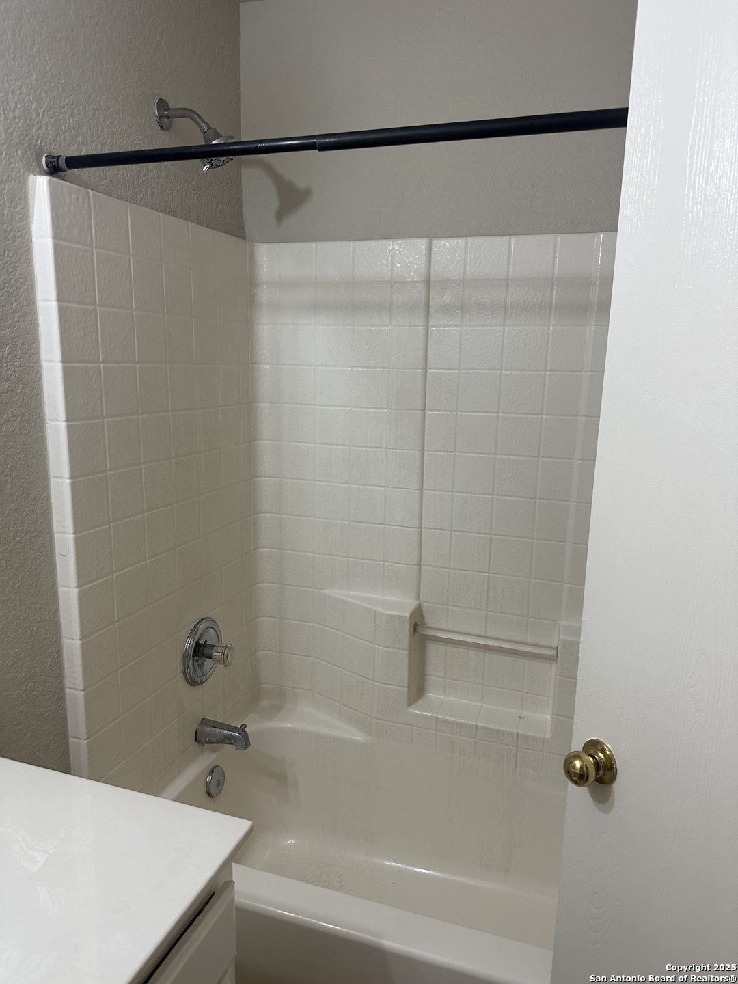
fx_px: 682
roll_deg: -2.3
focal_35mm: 24
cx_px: 369
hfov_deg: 56.8
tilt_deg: -10.2
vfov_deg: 71.6
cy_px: 492
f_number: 1.78
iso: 200
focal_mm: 6.86
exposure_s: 1/120
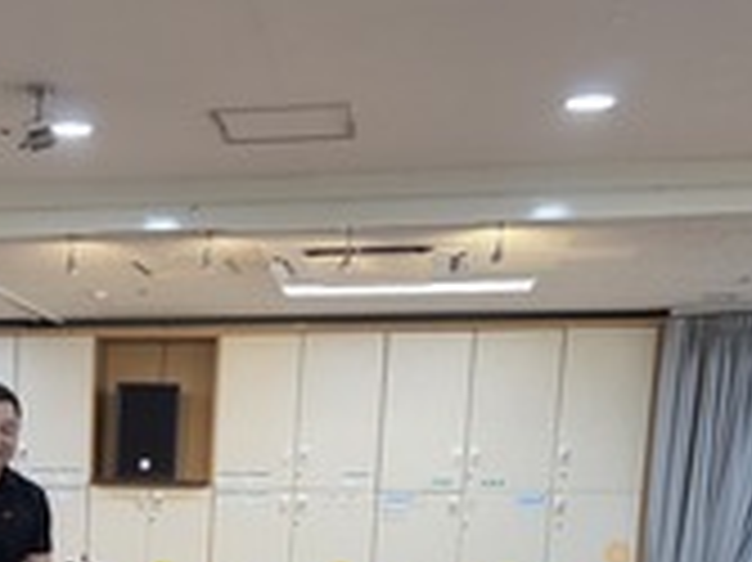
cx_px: 45
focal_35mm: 69
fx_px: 1498
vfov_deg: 19.4
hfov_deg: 27.0
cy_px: 758
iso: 250
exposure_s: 1/120
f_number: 1.7
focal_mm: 6.3
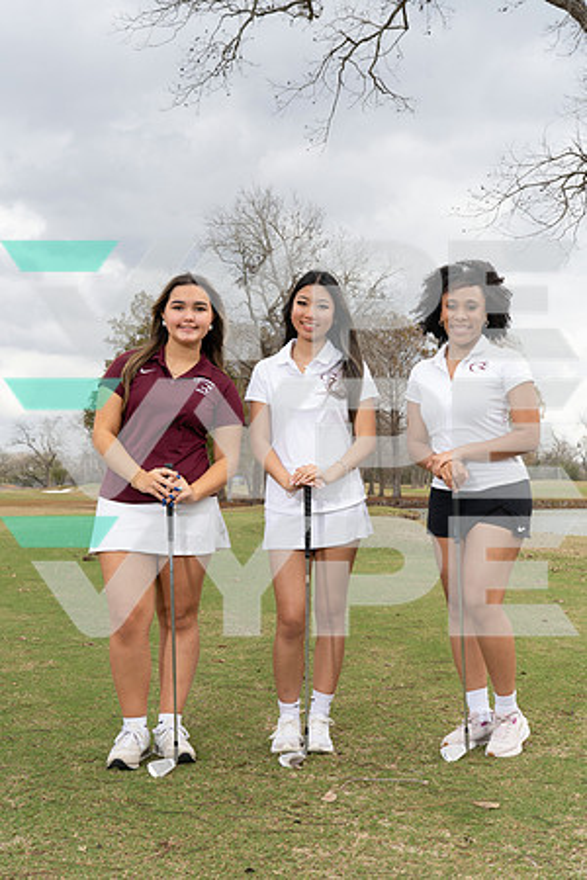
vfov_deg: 40.3
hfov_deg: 27.5
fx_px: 1198
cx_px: 294
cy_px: 440
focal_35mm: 49
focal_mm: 49
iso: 400
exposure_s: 1/250
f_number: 11
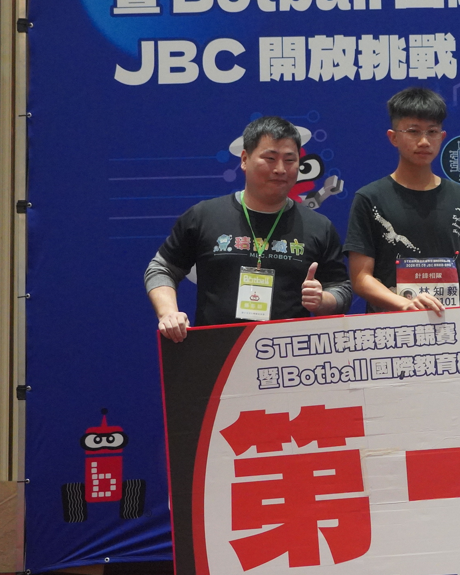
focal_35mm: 99
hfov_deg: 15.4
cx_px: 402
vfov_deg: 19.3
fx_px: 1685
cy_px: 218
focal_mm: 50
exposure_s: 1/160
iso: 12800
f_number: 4.5
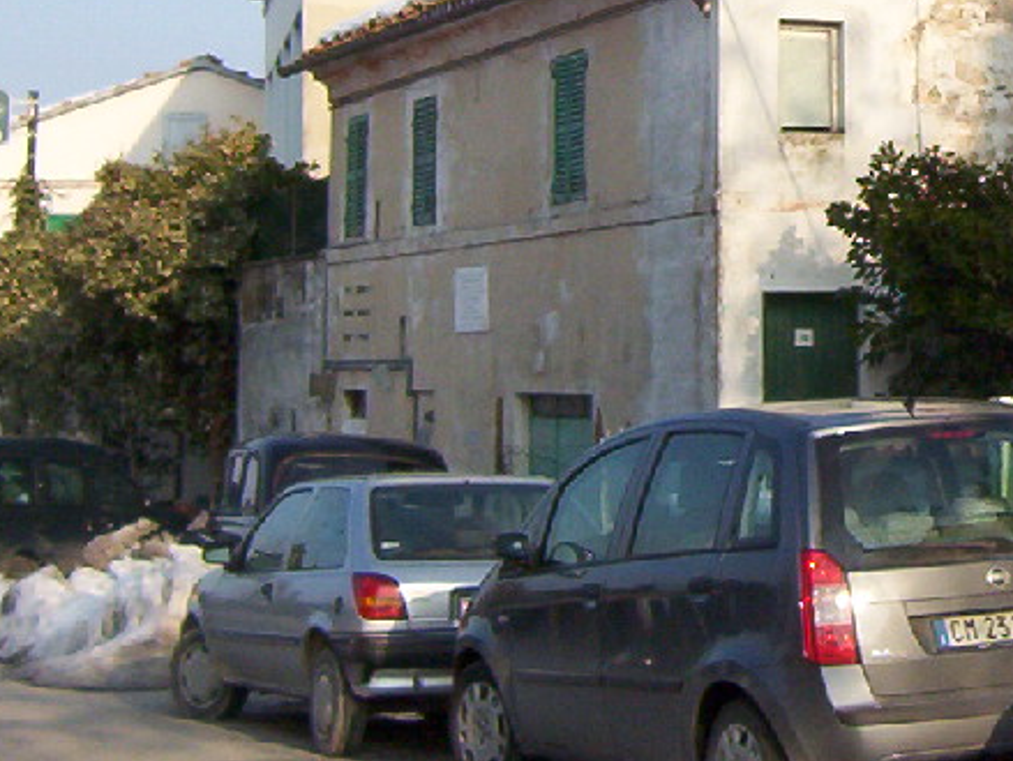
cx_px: 1018
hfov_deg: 19.6
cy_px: -23
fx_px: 2841
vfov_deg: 15.0
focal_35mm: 97
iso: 100
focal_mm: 5.54
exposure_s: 1/577
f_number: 5.24
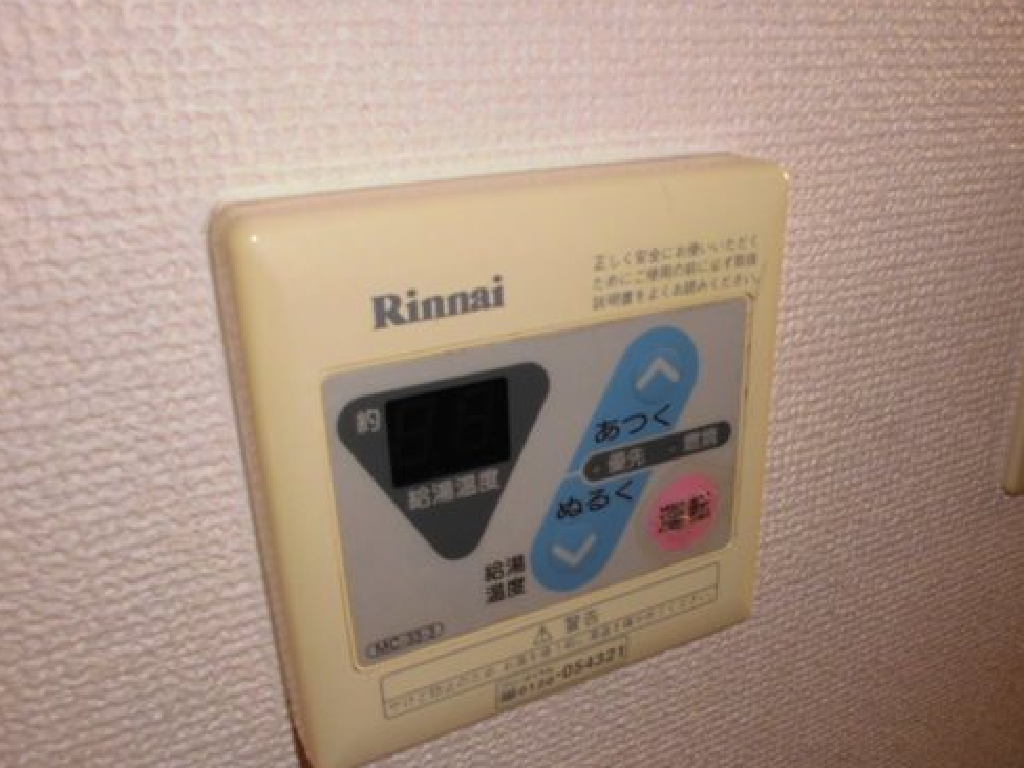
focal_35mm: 32
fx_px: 947
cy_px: 451
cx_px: 583
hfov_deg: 56.6
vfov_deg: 44.0
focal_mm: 4.6
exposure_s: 1/60
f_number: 3.5
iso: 100
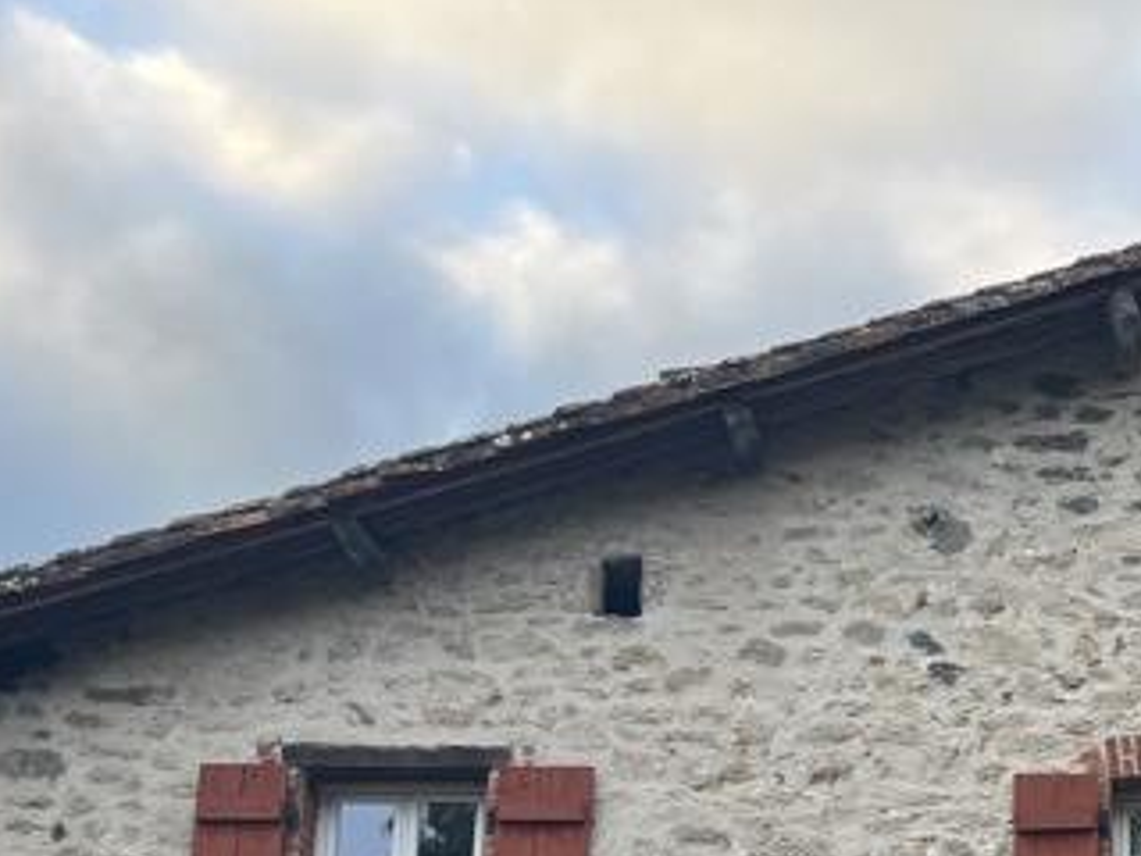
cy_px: 938
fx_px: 2143
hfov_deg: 28.3
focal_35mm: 65
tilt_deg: +15.7
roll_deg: -0.4
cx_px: 1098
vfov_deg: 21.4
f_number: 1.6
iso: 40
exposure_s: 1/164
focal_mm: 5.1
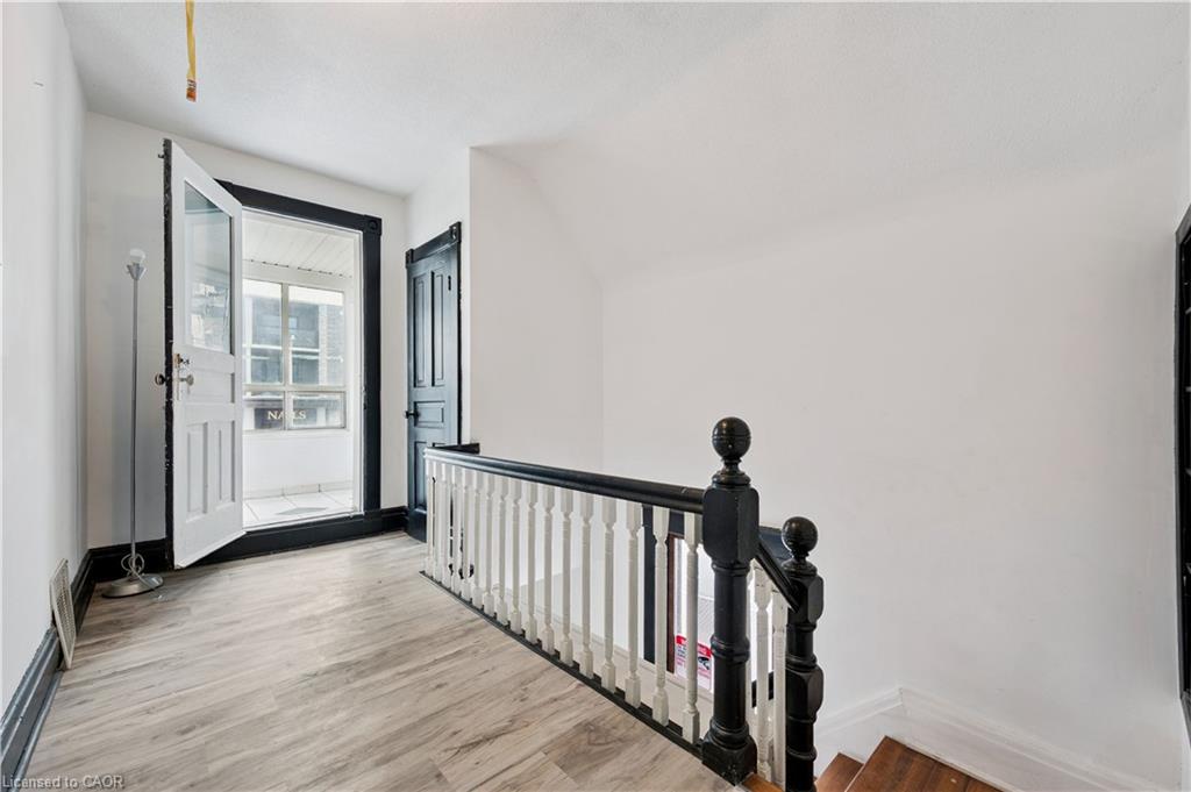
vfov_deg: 81.1
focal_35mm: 14
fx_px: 463
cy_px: 396
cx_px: 596
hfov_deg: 104.3
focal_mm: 14
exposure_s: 1/40
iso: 200
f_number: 8
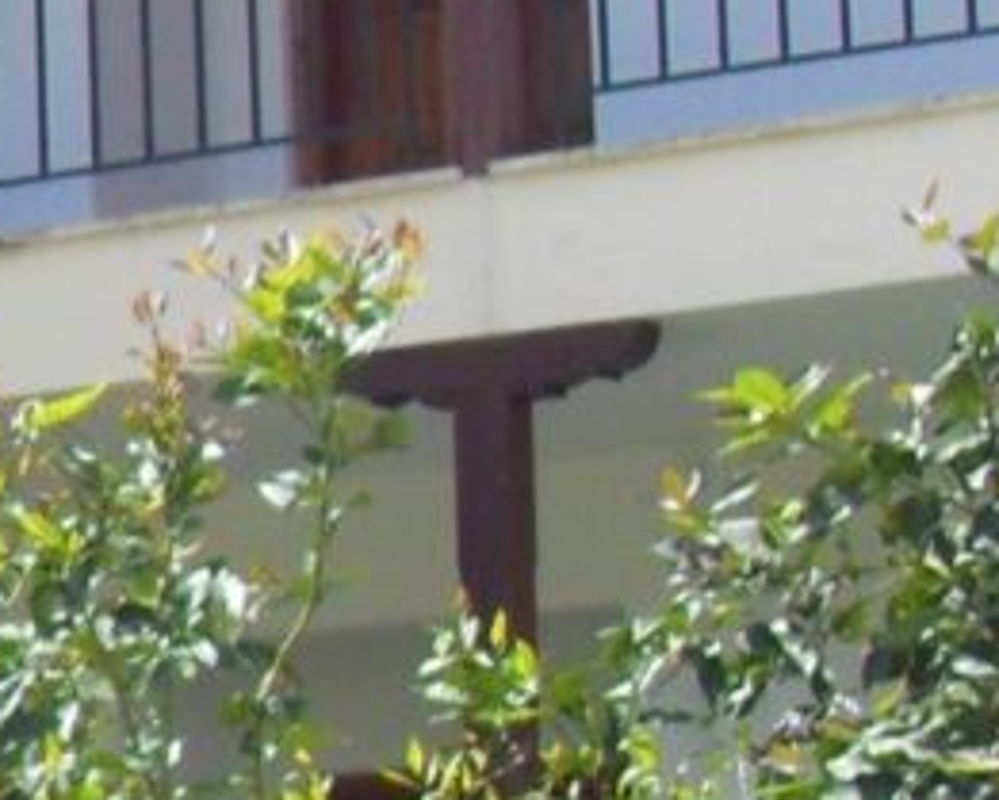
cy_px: 429
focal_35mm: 183
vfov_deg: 8.5
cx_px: -1343
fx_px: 5413
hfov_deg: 9.5
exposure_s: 1/125
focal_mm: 6.3
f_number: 7
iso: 80
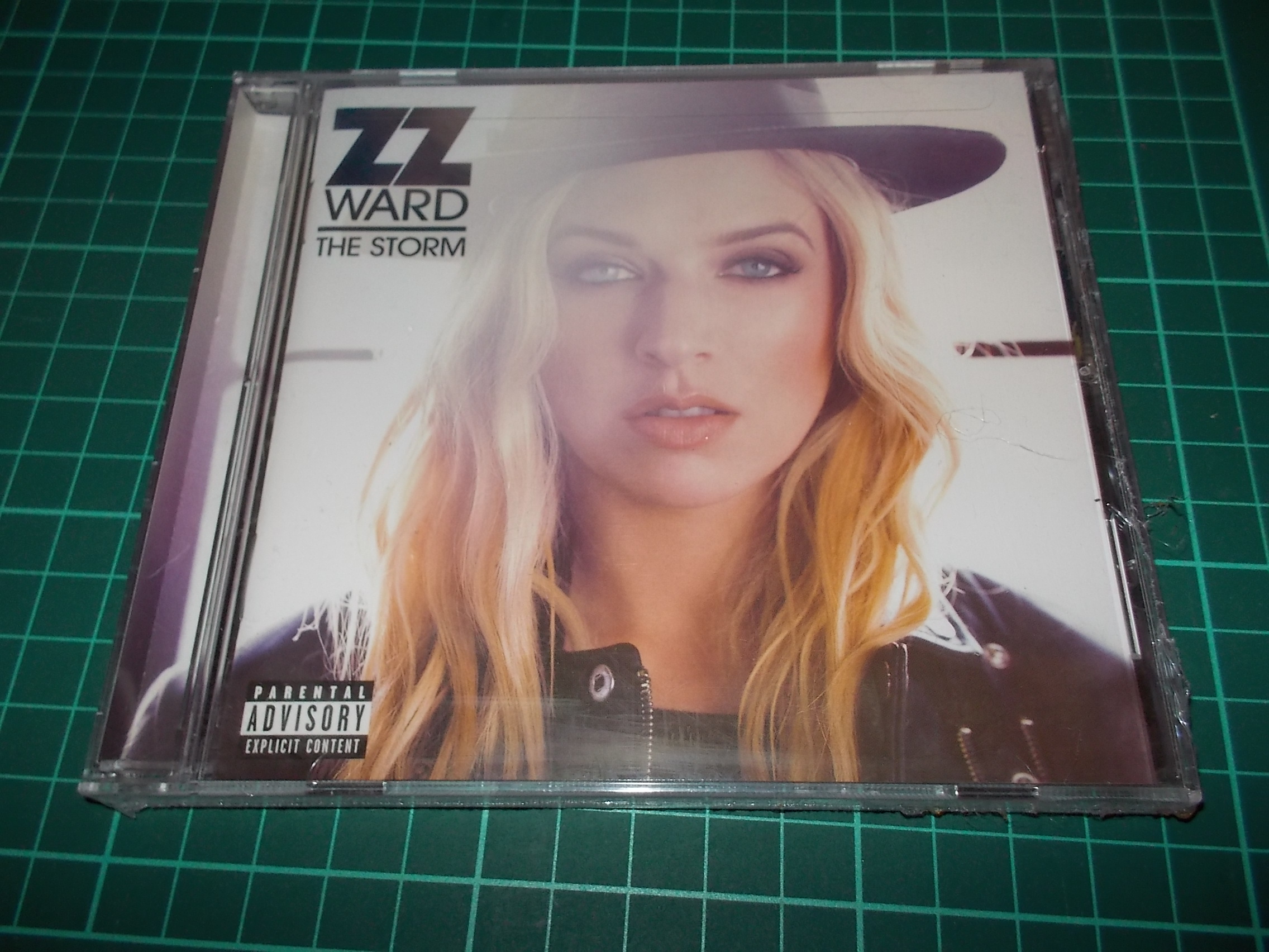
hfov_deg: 61.7
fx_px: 1063
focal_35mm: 29
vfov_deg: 48.2
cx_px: 634
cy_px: 476
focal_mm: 4.1
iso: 200
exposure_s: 1/30
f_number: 3.3
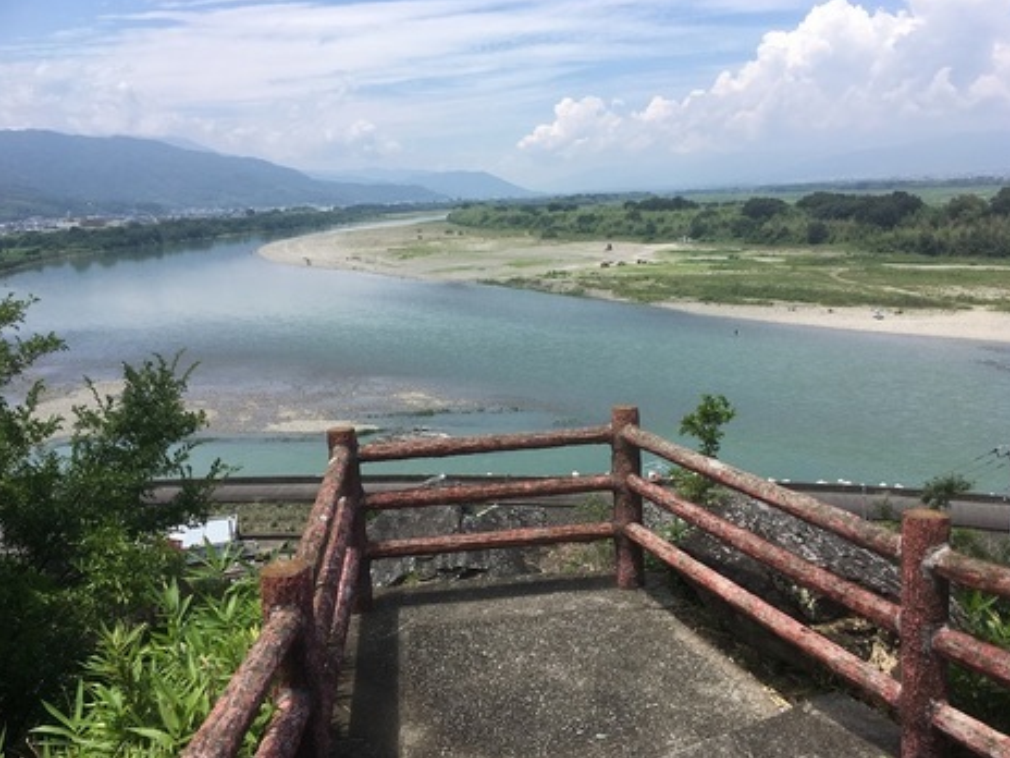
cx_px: 516
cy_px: 372
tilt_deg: -13.6
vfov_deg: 46.8
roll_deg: +1.0
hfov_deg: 60.0
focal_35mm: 30
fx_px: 875
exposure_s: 1/1709
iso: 25
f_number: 2.2
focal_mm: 4.15
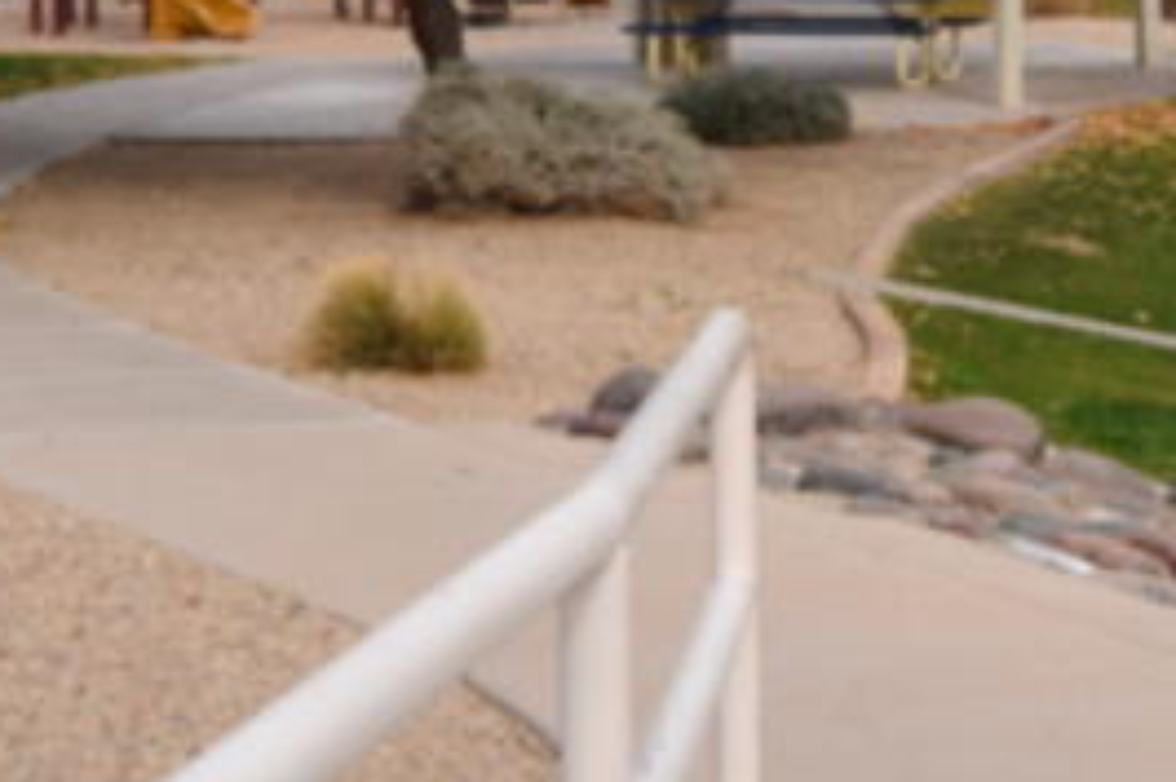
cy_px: -309
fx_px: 4244
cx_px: 575
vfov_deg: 10.3
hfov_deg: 15.8
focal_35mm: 130
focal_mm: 20
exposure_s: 1/200
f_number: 10
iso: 100
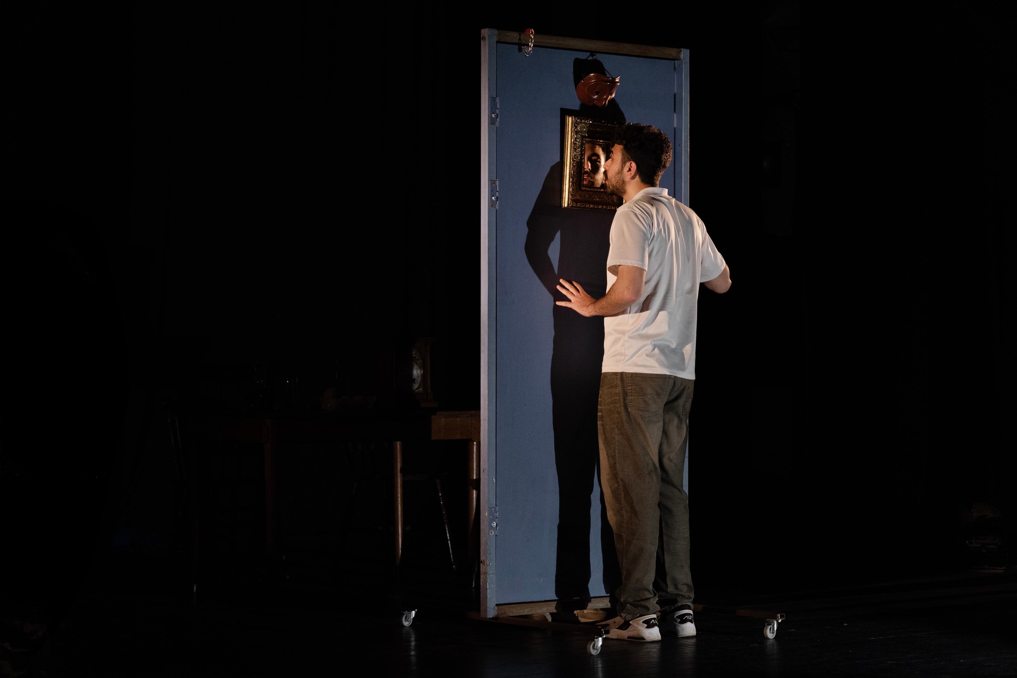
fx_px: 2542
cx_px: 508
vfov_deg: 15.2
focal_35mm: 90
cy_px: 339
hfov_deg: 22.6
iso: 1600
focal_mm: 90
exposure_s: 1/100
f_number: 4
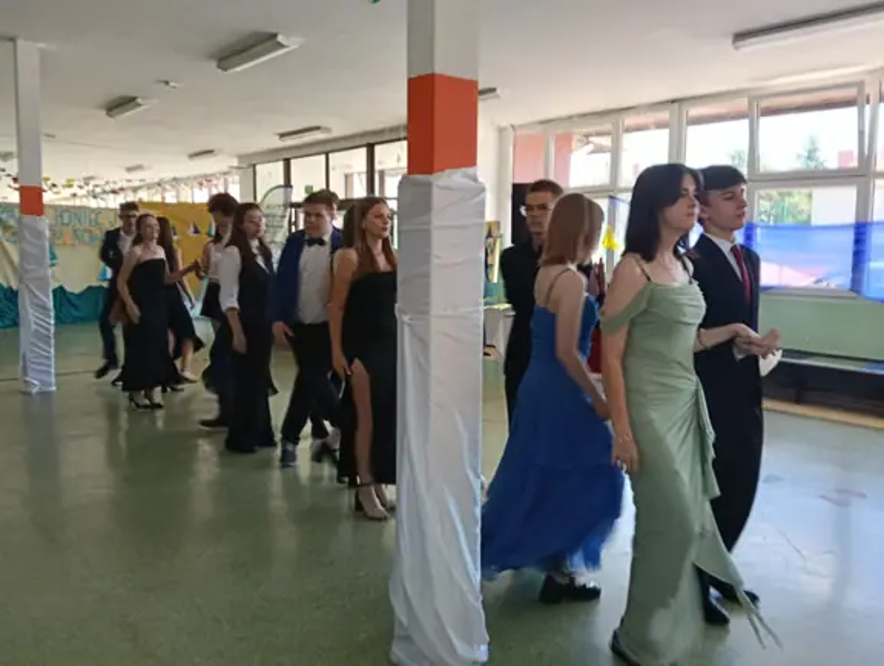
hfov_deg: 65.2
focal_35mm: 27
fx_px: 691
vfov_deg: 51.5
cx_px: 442
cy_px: 333
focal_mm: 3.98
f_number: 1.8
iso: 100
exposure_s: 1/33.3
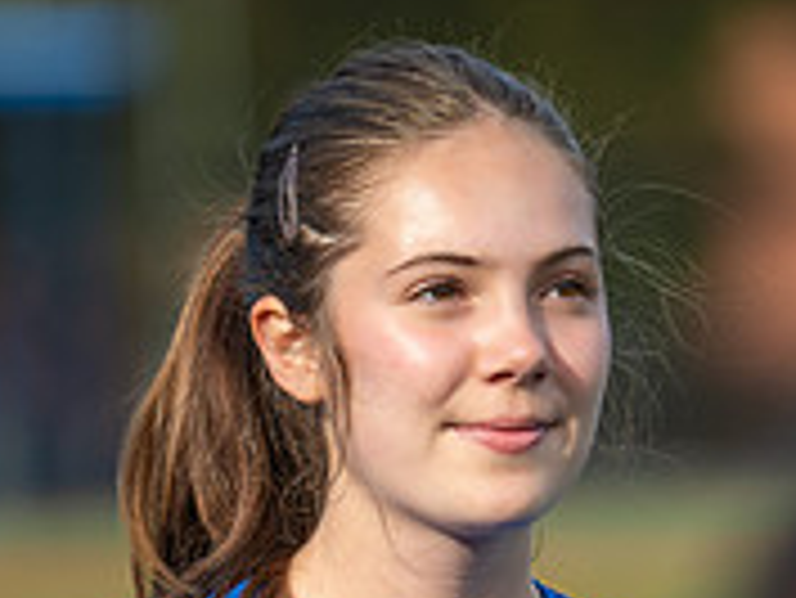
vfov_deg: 2.4
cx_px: 463
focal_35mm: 630
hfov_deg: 3.1
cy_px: 672
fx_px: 14497
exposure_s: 1/1000
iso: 140
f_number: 2.8
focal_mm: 200
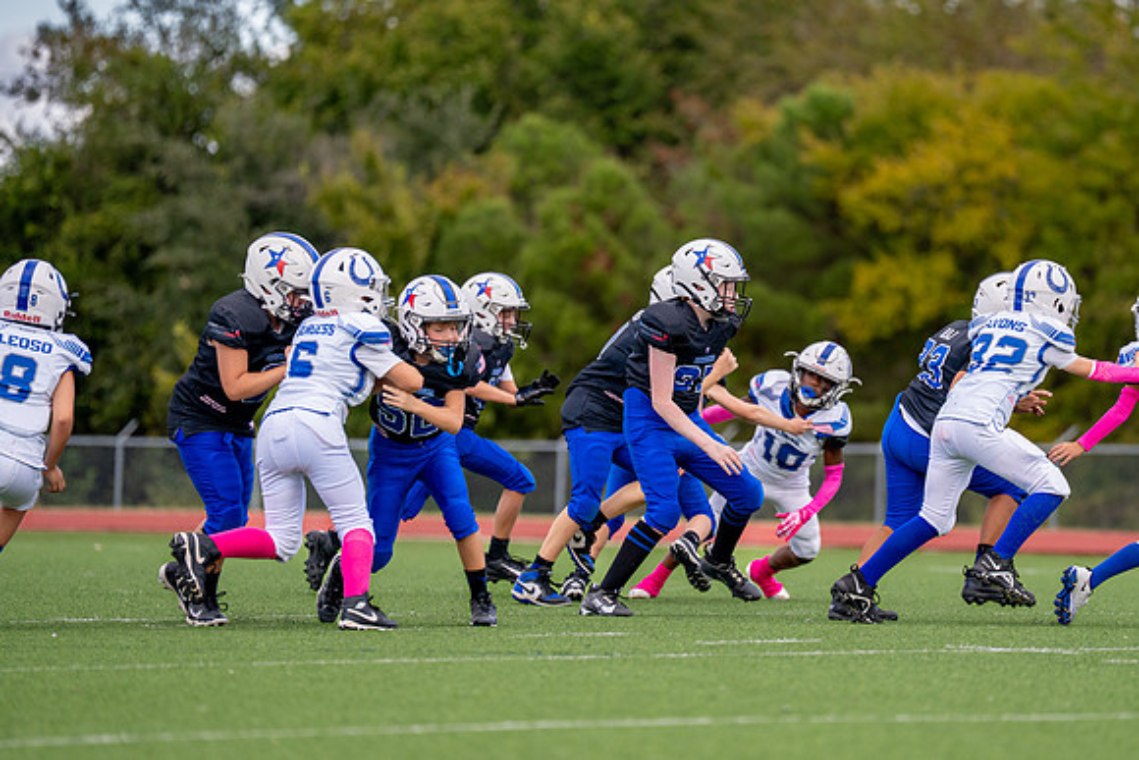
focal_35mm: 259
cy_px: 359
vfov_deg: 5.3
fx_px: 8202
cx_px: 736
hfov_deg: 7.9
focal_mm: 200
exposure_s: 1/3200
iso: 400
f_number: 2.8
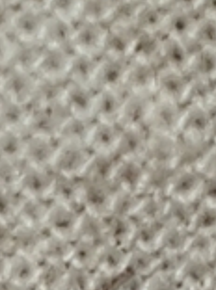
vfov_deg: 15.5
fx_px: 895
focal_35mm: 107
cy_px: 537
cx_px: -64
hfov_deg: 13.3
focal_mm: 4.3
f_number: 1.5
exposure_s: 1/2169
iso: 50
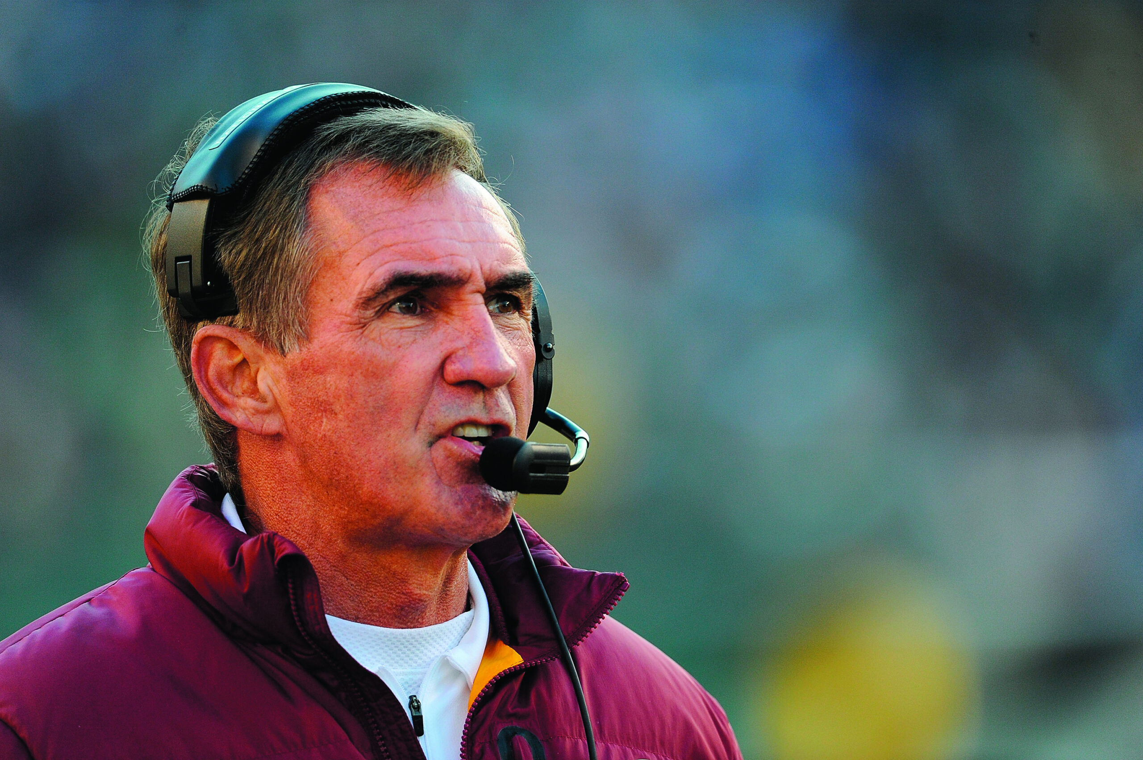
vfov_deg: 2.3
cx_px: 572
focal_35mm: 600
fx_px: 19036
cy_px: 380
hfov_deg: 3.4
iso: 1250
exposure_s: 1/1250
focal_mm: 600
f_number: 4.5
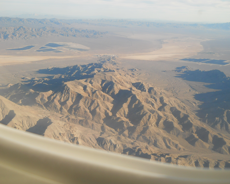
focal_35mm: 43
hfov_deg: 42.9
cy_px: 92
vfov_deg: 34.9
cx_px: 119
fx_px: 293
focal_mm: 6.72
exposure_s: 1/400
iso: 80
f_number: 3.1
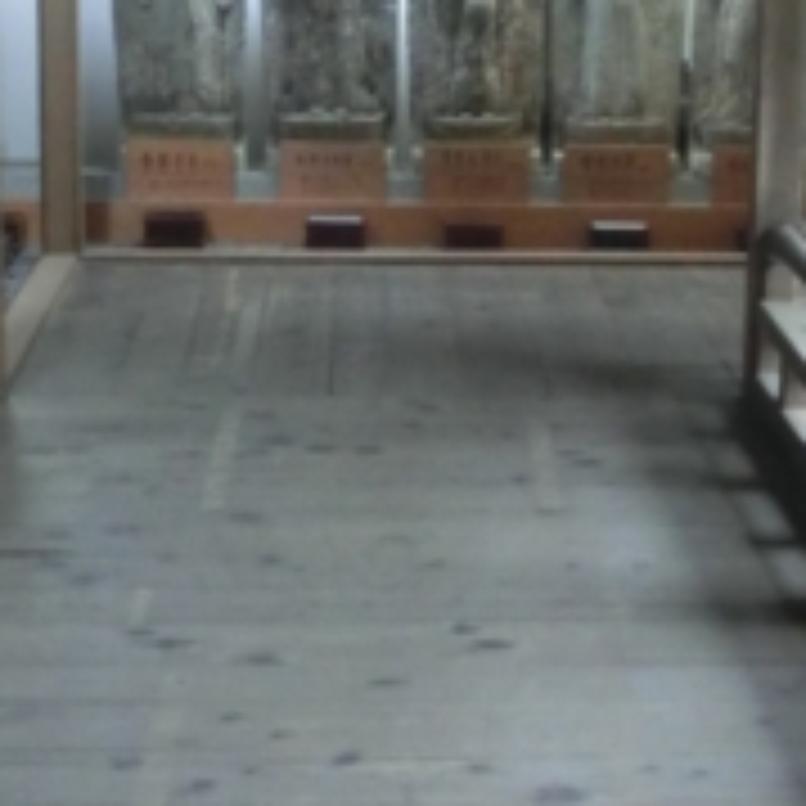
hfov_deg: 17.5
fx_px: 2608
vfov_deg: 17.6
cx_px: 531
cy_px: 356
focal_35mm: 99
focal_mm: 4.43
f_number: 3.2
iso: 800
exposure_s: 1/25
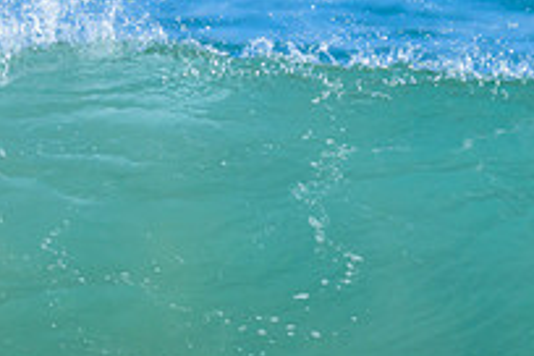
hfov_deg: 0.7
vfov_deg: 0.4
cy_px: 205
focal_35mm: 3119
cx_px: 96
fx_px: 46262
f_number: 6.3
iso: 500
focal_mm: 800
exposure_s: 1/2000
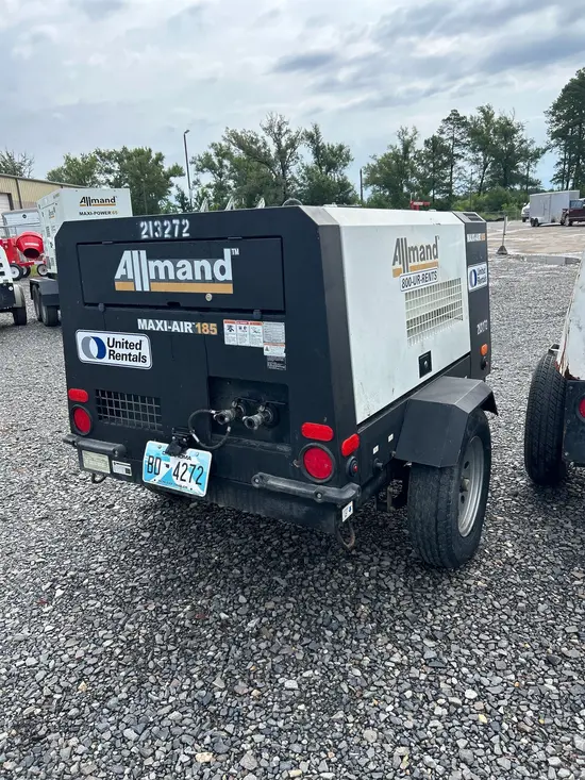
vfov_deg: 67.3
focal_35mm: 26
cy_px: 390
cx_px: 292
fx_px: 586
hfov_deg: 53.1
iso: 50
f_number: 1.5
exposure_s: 1/1511
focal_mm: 5.7
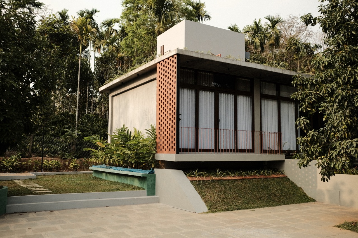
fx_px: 348
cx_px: 179
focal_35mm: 35
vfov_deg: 37.8
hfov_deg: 54.4
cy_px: 119
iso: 200
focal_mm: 23
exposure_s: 1/1000
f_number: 3.2
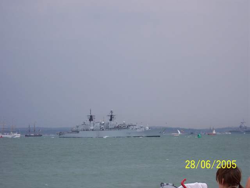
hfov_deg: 17.3
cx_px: 125
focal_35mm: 114
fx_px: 823
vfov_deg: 13.0
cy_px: 94
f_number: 4.8
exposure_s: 1/350
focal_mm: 24
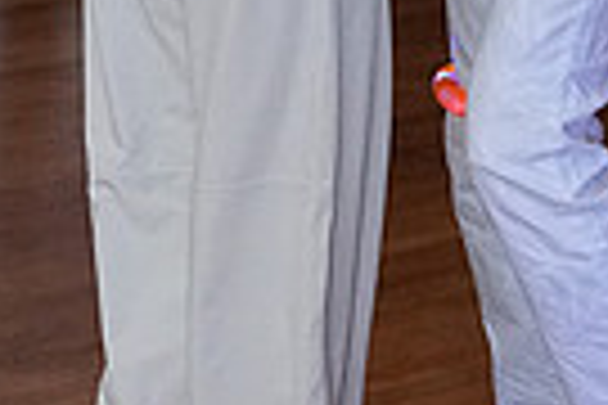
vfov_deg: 4.4
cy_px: -207
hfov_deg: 6.6
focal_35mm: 313
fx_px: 5286
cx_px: 417
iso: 5000
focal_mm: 49
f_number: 4
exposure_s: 1/200
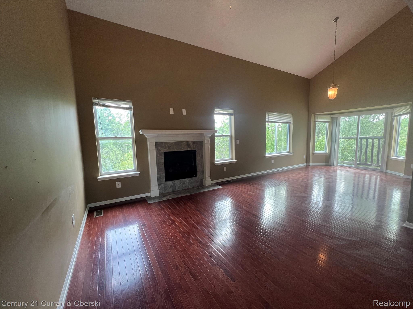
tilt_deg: -6.2
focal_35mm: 13
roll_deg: +1.3
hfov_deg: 106.2
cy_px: 154
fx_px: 155
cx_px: 206
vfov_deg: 89.9
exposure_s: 1/120
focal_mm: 1.57
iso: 100
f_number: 1.8
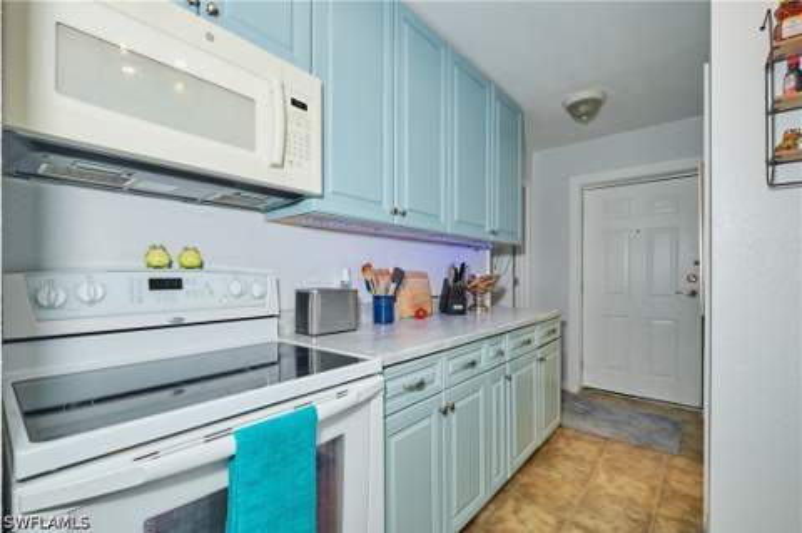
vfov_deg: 77.2
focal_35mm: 15
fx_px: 334
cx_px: 401
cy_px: 266
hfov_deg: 100.4
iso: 400
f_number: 8
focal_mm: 10
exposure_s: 1/15
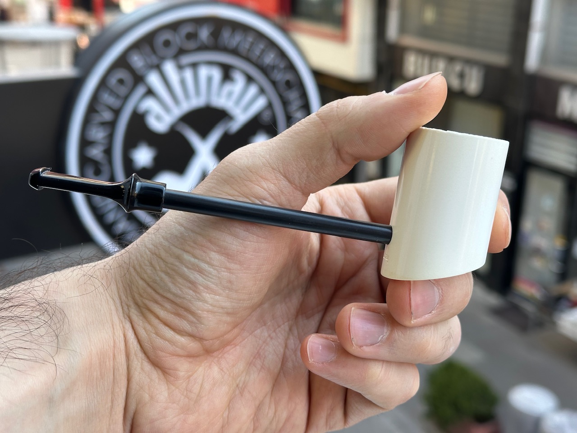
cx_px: 288
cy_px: 216
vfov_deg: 30.3
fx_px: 800
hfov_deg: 39.7
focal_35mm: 48
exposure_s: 1/253
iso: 64
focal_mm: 6.86
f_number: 1.78
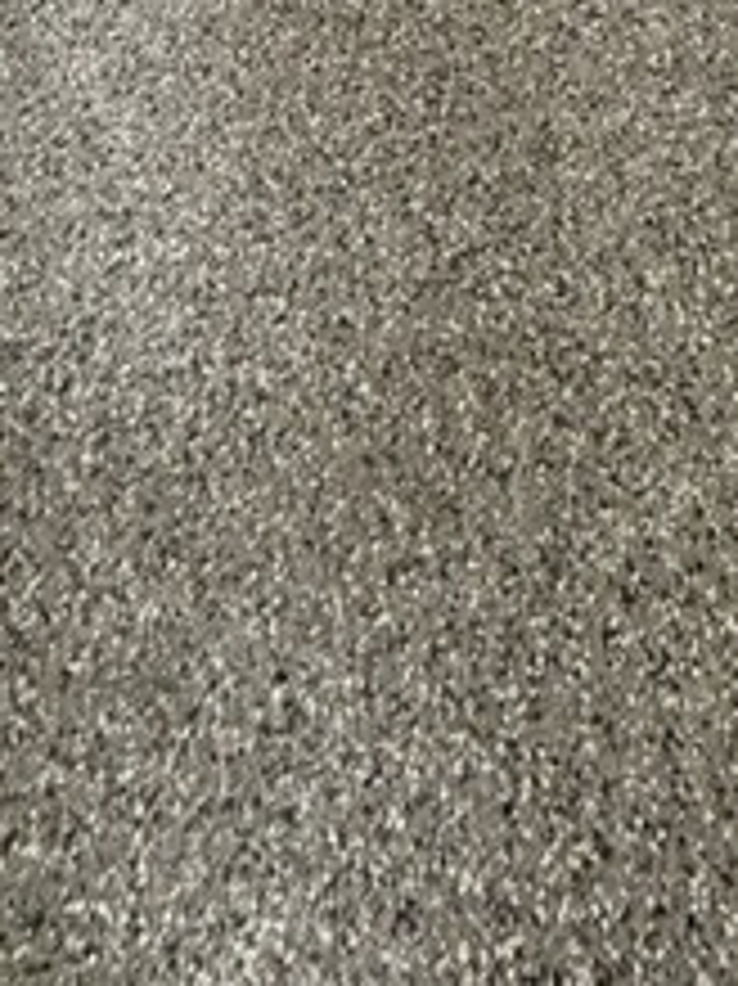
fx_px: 1963
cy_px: -1391
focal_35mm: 69
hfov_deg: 21.3
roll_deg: -0.3
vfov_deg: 15.1
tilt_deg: -3.9
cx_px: 396
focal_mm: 2.22
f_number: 2.2
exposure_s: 1/120
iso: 50
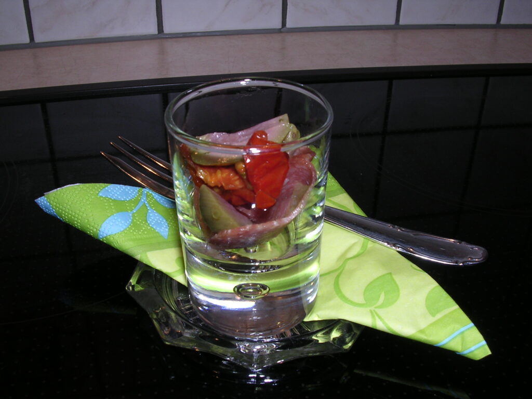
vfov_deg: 37.7
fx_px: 584
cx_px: 266
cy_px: 200
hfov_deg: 49.0
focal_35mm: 38
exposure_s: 1/60.1
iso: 100
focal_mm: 5.8
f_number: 5.6
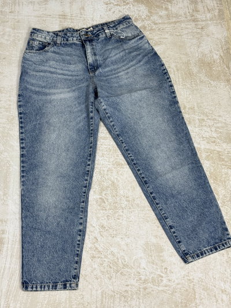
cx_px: 116
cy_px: 154
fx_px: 427
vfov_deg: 39.6
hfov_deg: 30.3
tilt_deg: -67.0
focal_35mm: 48
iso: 50
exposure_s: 1/50
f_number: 1.78
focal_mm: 6.76
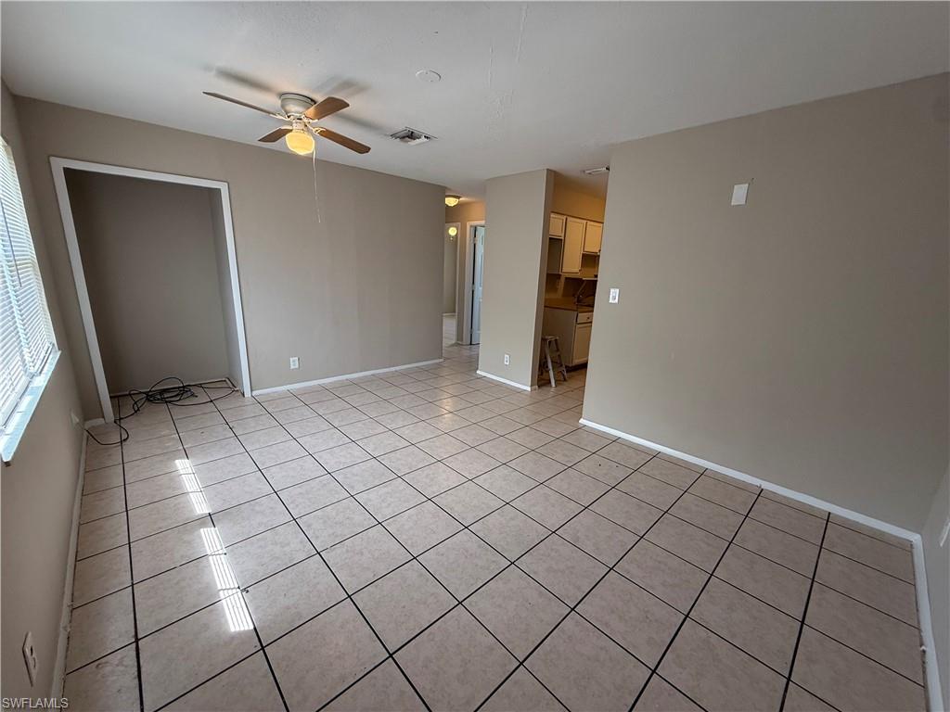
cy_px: 356
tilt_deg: -13.3
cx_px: 475
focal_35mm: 14
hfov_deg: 102.1
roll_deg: -3.7
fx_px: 384
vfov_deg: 85.7
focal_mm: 2.22
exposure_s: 1/99
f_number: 2.2
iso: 125
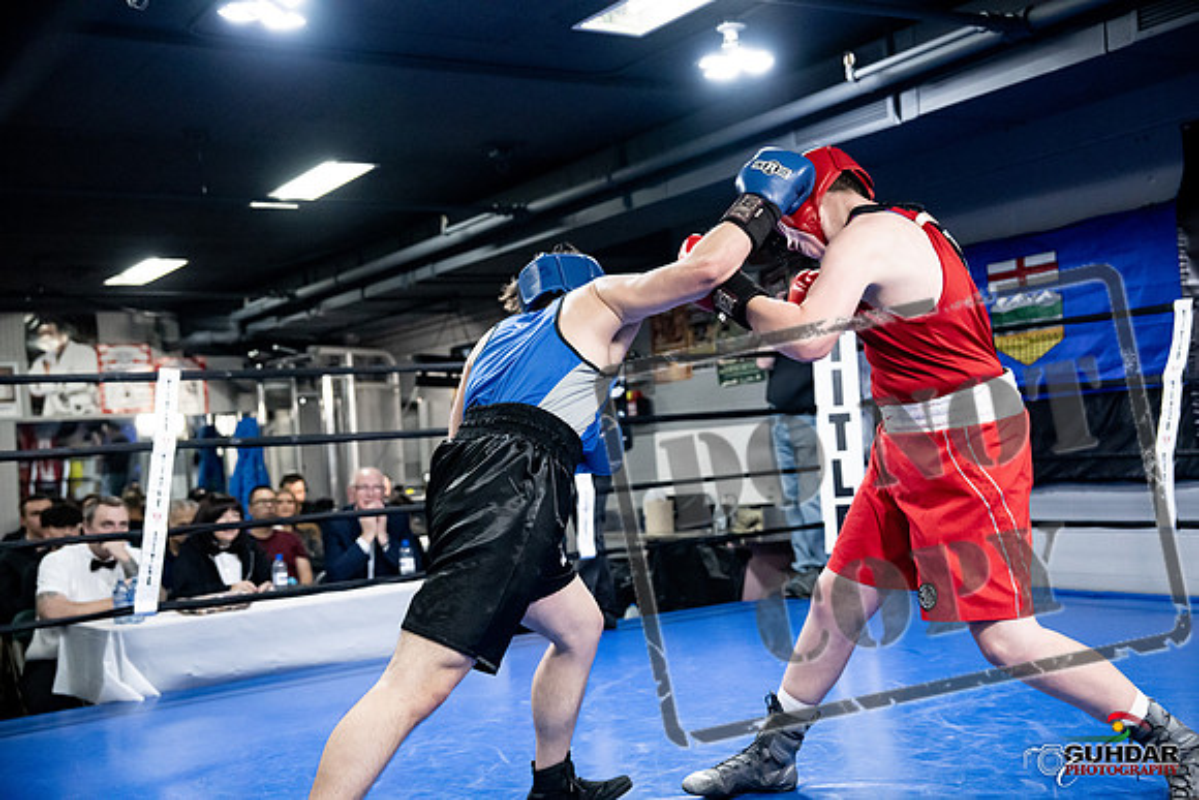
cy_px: 400
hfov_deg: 45.4
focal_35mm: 43
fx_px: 1432
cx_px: 600
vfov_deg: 31.2
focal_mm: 43
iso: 10000
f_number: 2.8
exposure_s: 1/1000
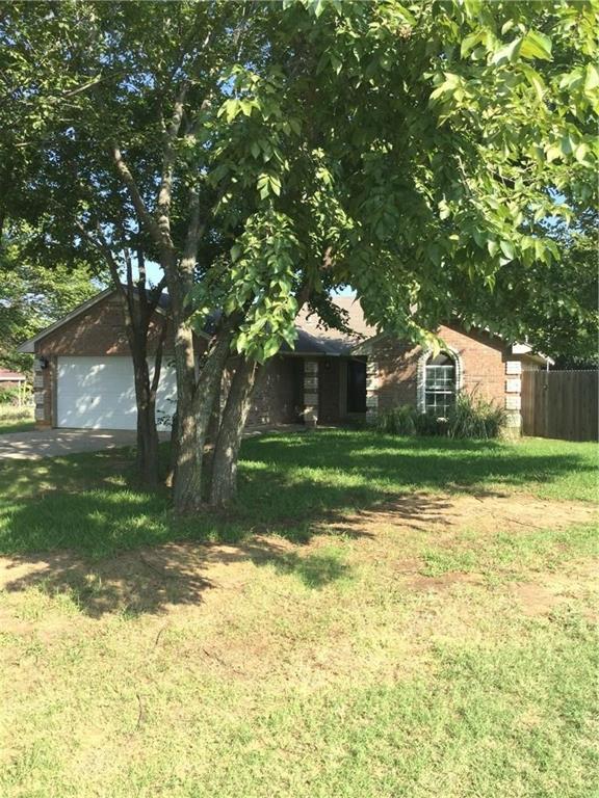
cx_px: 300
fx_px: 715
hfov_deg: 45.4
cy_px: 399
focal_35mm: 31
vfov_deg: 58.4
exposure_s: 1/388
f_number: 2.4
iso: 25
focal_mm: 3.3
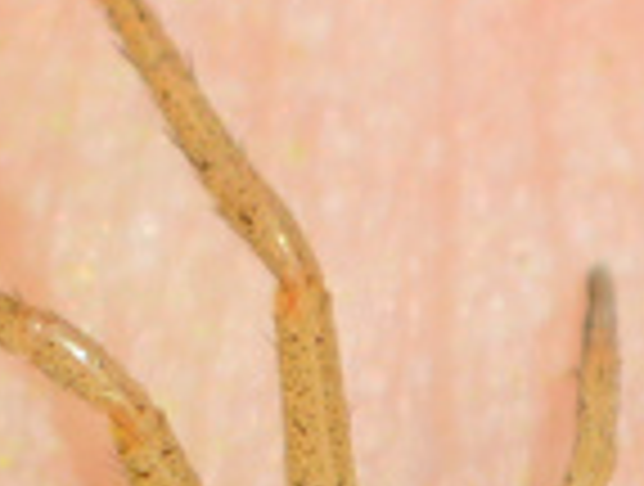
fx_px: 9908
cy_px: 796
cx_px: 432
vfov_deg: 2.8
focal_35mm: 531
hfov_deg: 3.7
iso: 100
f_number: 9
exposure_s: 1/320
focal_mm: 55
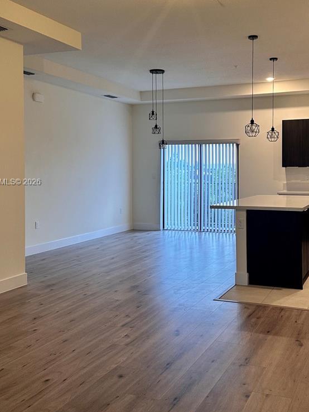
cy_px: 183
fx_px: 464
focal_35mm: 39
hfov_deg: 36.7
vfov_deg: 47.8
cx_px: 189
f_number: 1.78
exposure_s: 1/60
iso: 160
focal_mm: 6.86
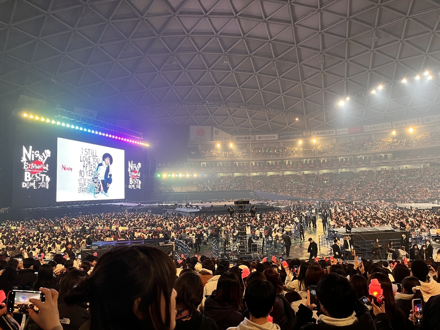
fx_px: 330
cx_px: 220
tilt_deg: +4.5
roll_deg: +2.0
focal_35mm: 26
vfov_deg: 53.1
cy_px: 165
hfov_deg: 67.3
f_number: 1.6
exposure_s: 1/60
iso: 250
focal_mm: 5.1
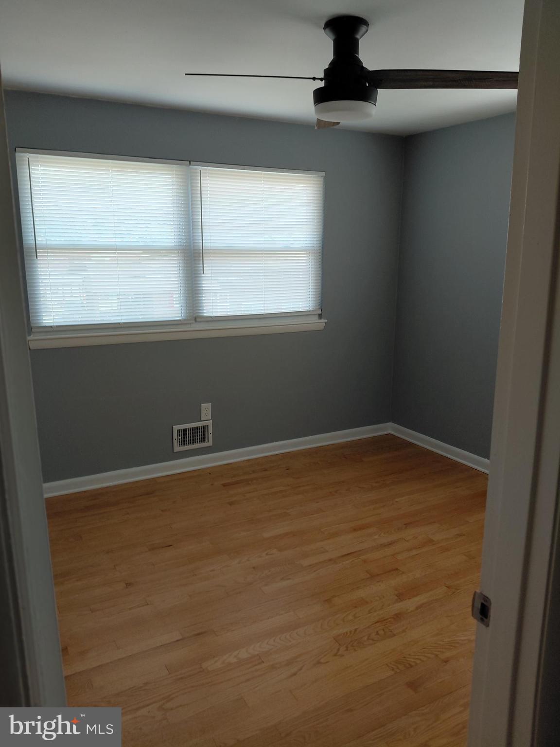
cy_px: 374
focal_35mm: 25
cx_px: 280
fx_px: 539
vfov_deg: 69.4
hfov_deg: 54.9
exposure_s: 1/128
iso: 50
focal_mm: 4.69
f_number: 1.8
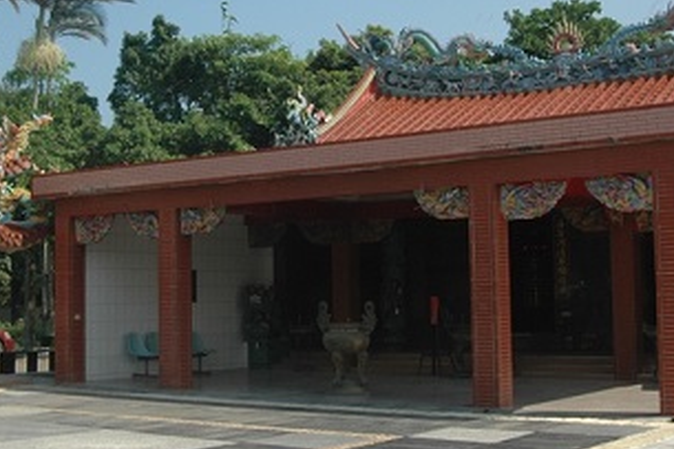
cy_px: 150
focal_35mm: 59
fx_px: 1104
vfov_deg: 22.9
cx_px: 259
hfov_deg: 33.8
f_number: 11
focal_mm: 24
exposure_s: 1/250
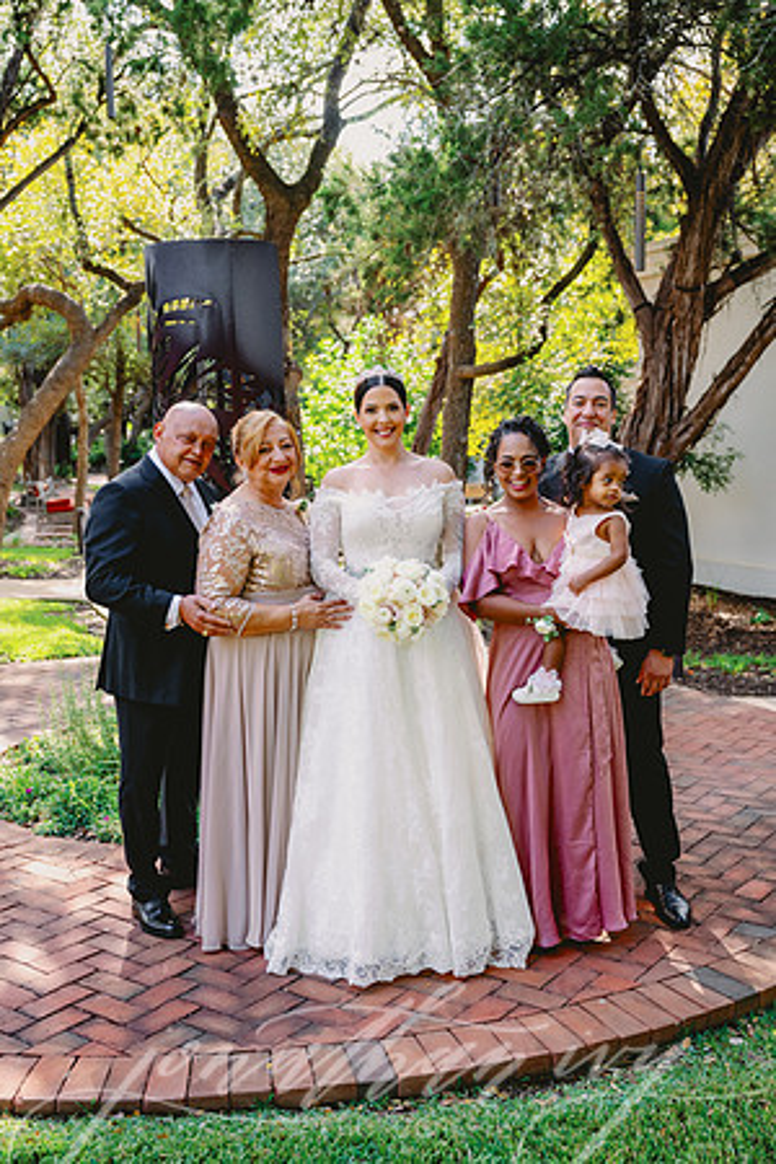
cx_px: 388
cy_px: 582
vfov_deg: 49.6
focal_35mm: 39
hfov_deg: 34.2
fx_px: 1261
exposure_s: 1/320
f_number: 3.5
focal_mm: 39
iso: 400
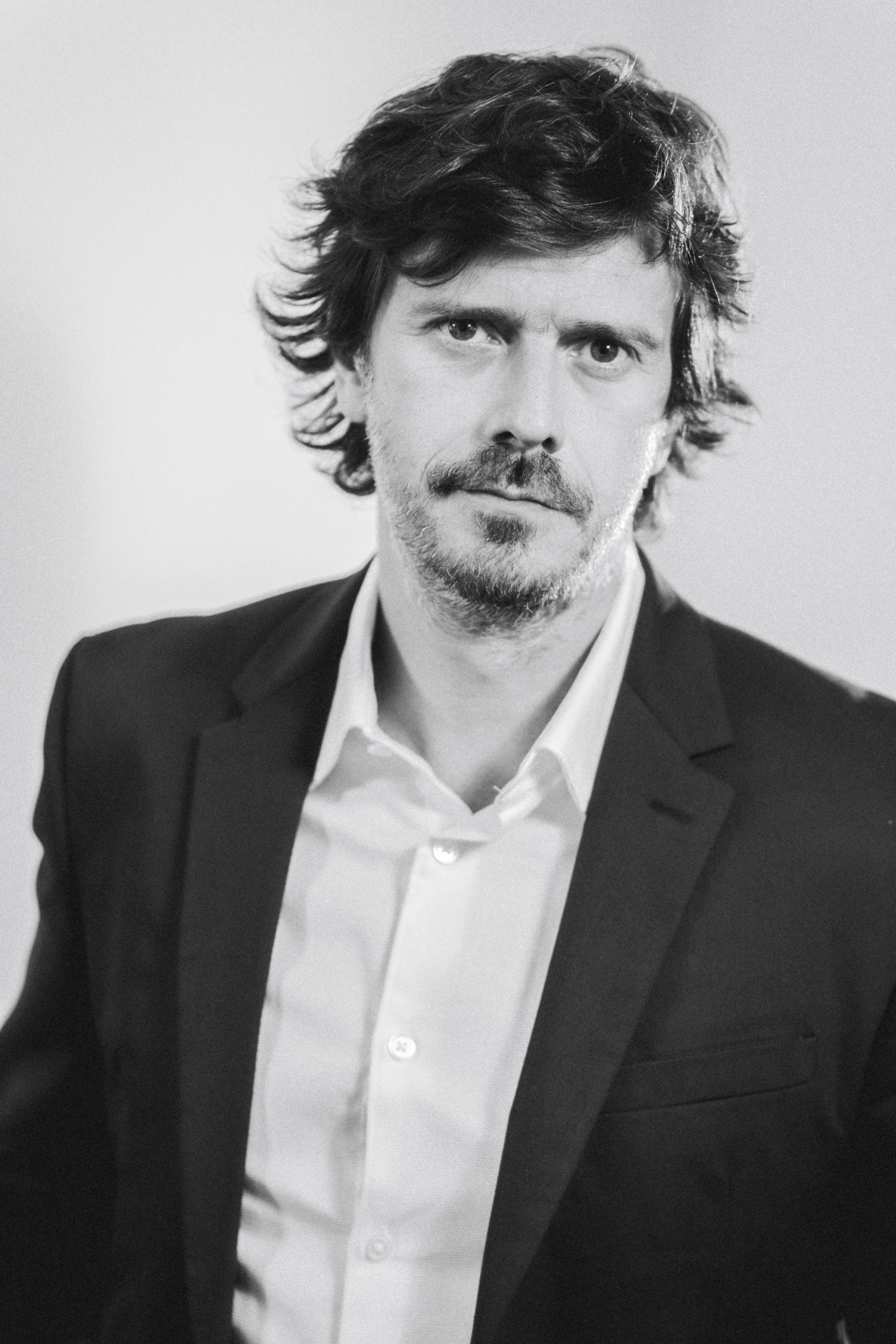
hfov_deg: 10.7
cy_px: 672
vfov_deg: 16.0
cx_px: 448
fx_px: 4778
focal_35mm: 128
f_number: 2
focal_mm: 85
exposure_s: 1/250
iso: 640
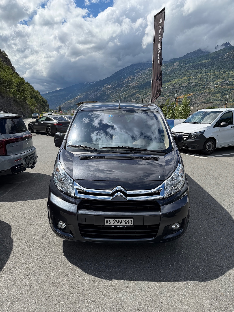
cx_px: 117
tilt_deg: -10.8
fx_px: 216
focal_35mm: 24
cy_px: 156
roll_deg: -0.9
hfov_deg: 56.8
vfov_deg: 71.6
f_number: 1.78
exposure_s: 1/5319
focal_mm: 6.76
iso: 100
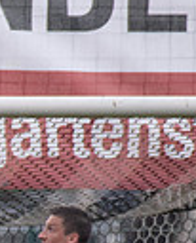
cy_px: 296
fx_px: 23468
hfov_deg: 0.5
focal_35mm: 3248
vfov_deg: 0.6
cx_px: -305
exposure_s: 1/1600
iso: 1250
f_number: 5.6
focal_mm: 500
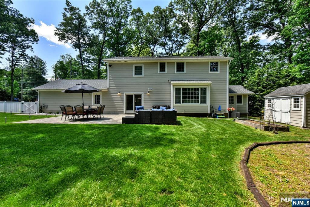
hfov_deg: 93.3
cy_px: 104
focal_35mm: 17
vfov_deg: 70.5
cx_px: 155
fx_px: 146
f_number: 6.3
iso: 1250
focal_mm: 17
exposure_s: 1/2000
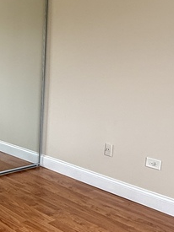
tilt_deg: -14.7
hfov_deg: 24.5
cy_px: 148
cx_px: -24
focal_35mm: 55
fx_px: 369
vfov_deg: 34.7
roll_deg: +0.8
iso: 80
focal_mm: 2.22
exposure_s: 1/99
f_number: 2.2
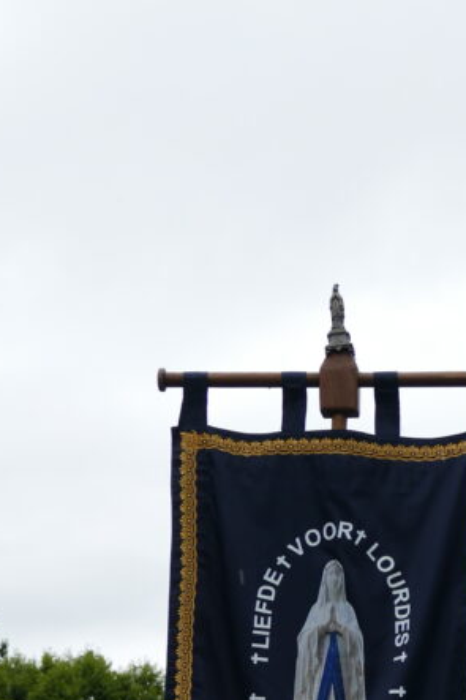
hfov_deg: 11.5
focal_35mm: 117
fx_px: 2273
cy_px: 847
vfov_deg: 16.7
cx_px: 559
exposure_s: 1/640
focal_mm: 16.24
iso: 125
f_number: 3.2
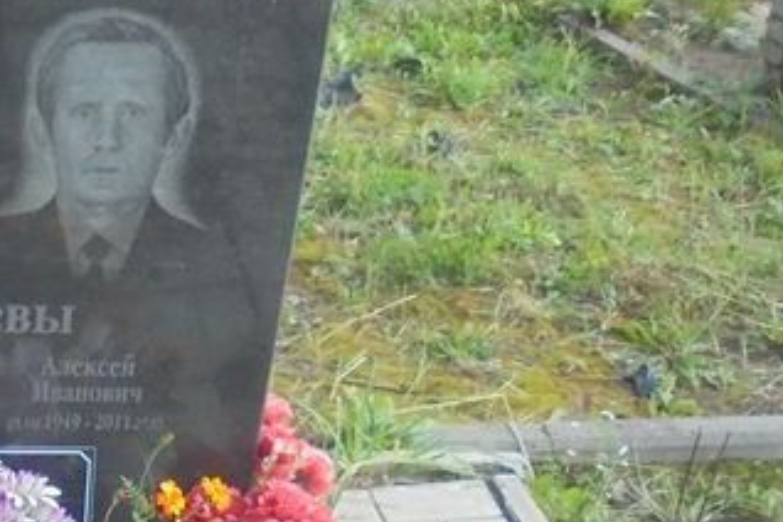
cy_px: 426
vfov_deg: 19.8
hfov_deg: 27.6
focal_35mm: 68
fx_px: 1479
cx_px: -39
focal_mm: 4.6
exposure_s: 1/250
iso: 320
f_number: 3.5
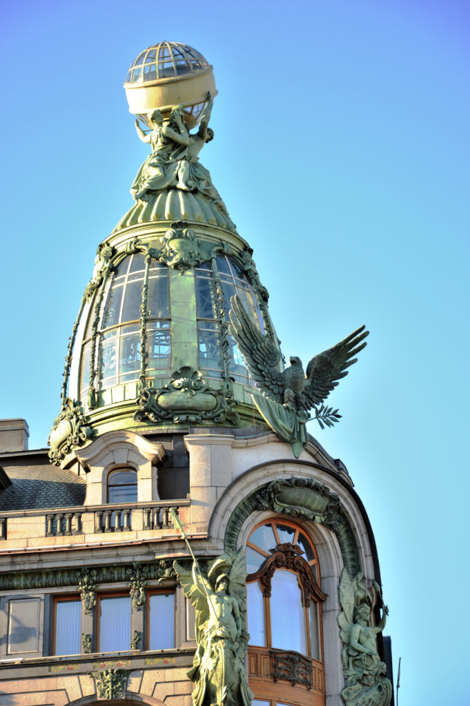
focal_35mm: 120
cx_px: 235
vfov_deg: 17.1
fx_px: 2354
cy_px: 353
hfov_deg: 11.4
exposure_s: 1/100
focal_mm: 80
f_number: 5.3
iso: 100
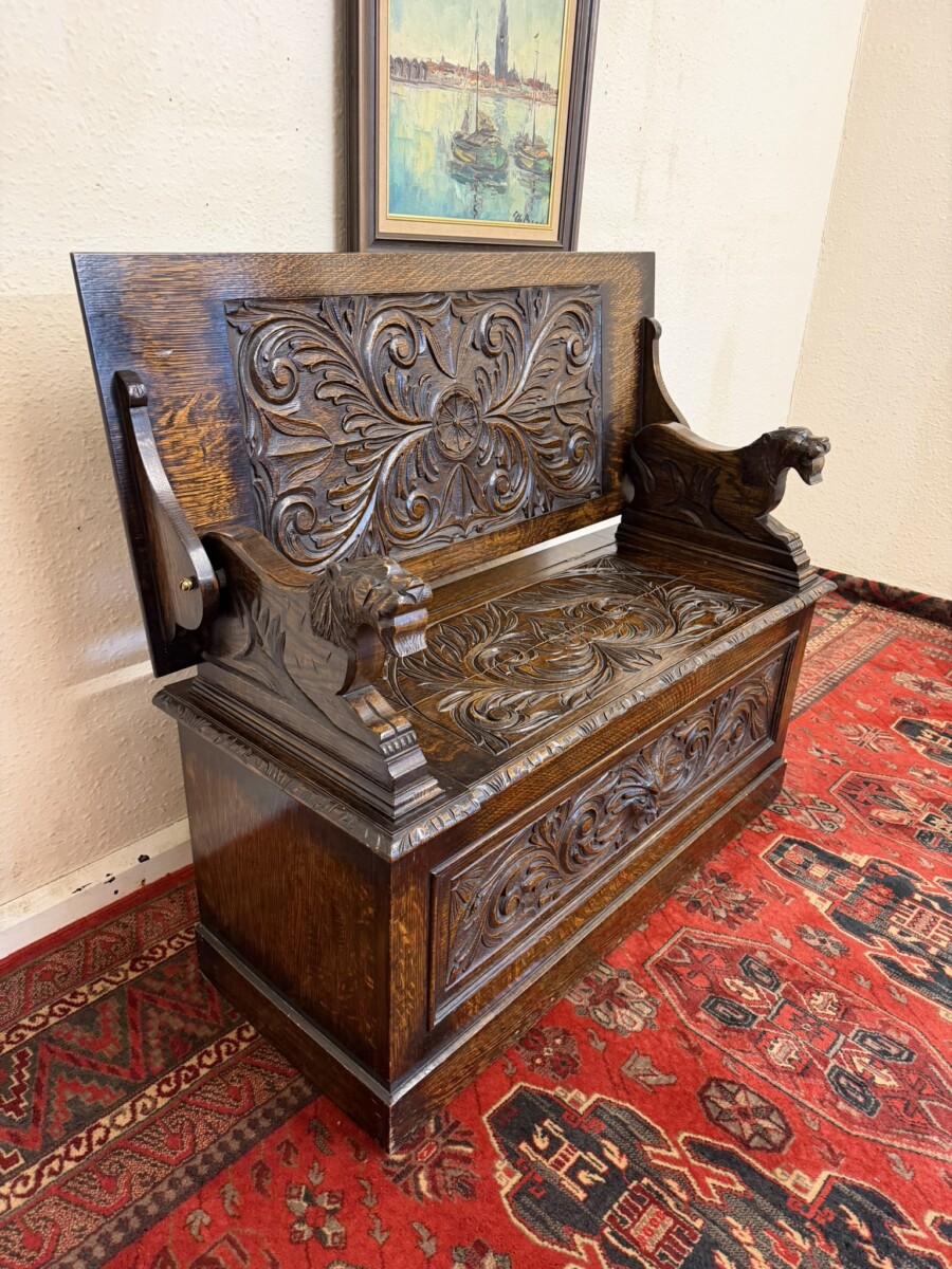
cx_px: 476
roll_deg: -2.4
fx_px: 880
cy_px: 634
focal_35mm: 24
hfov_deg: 56.8
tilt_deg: -25.1
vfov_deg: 71.6
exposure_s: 1/50
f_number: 1.78
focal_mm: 6.76
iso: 320
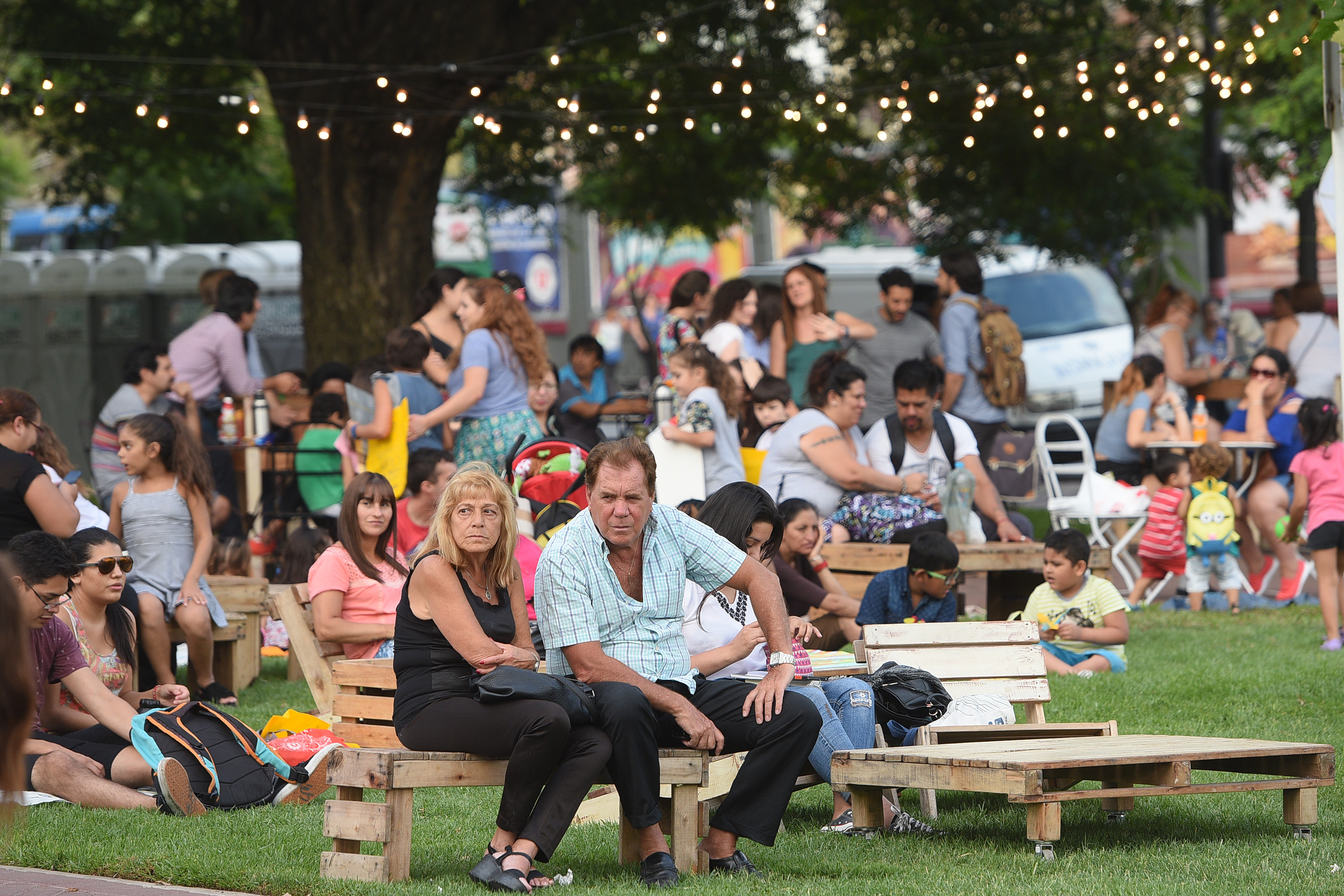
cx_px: 672
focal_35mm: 160
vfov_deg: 8.6
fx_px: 5974
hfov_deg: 12.8
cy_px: 448
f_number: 4
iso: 400
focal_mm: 160
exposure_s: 1/500
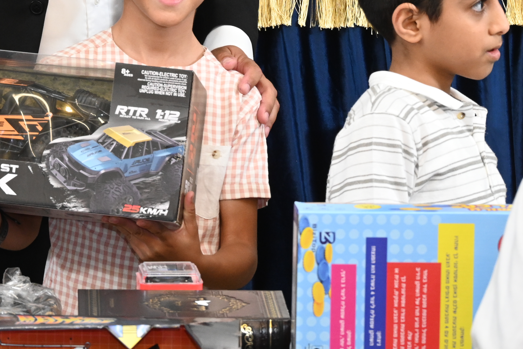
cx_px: 28
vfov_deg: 6.0
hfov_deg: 9.1
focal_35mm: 226
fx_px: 3283
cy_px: -86
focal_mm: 81
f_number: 9
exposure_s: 1/125
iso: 1600
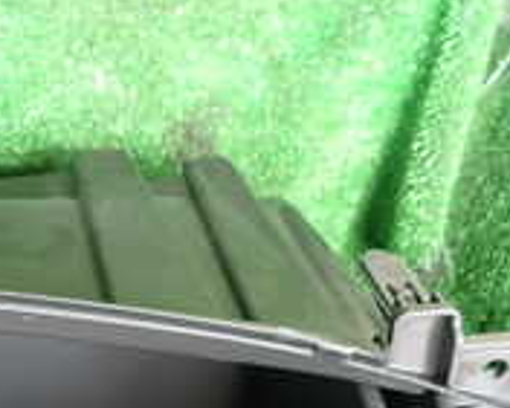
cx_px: -151
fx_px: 1253
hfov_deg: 20.9
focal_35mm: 83
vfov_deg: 18.2
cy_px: 365
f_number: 2
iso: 200
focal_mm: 4.5
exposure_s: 1/40
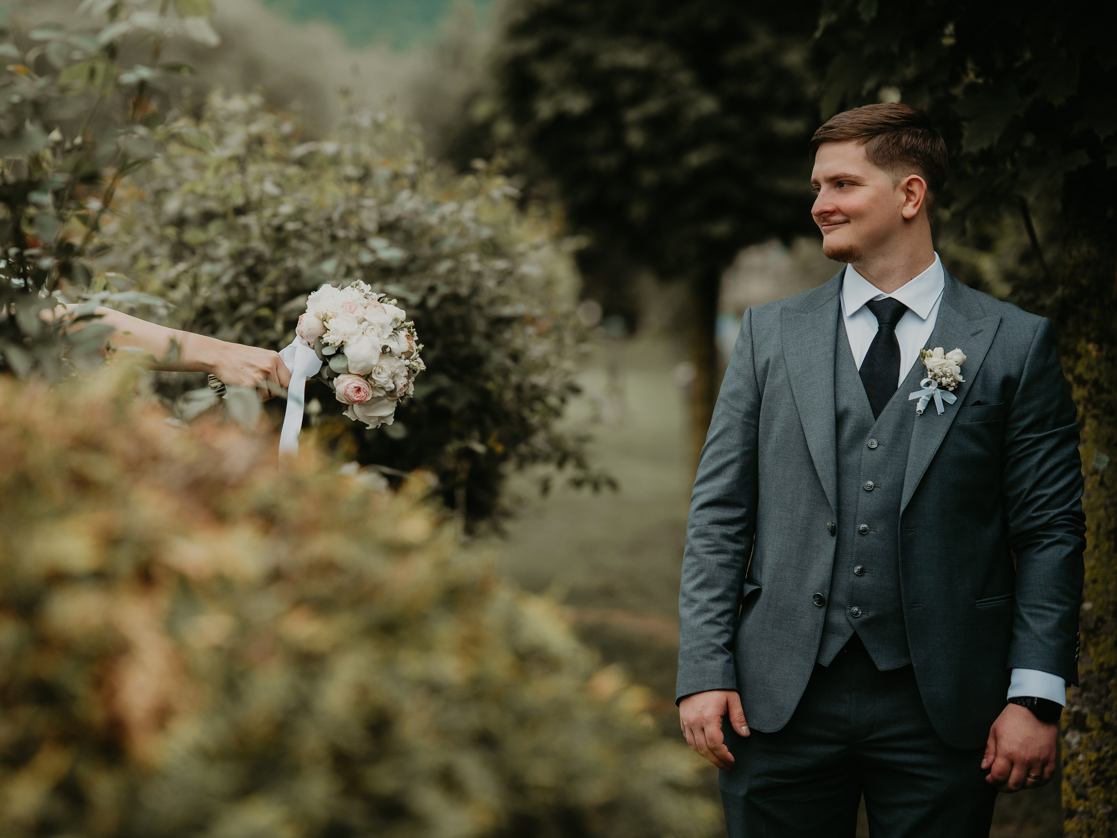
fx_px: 3001
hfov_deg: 21.1
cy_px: 416
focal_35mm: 93
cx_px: 531
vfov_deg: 15.9
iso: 320
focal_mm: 85
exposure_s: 1/4000
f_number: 2
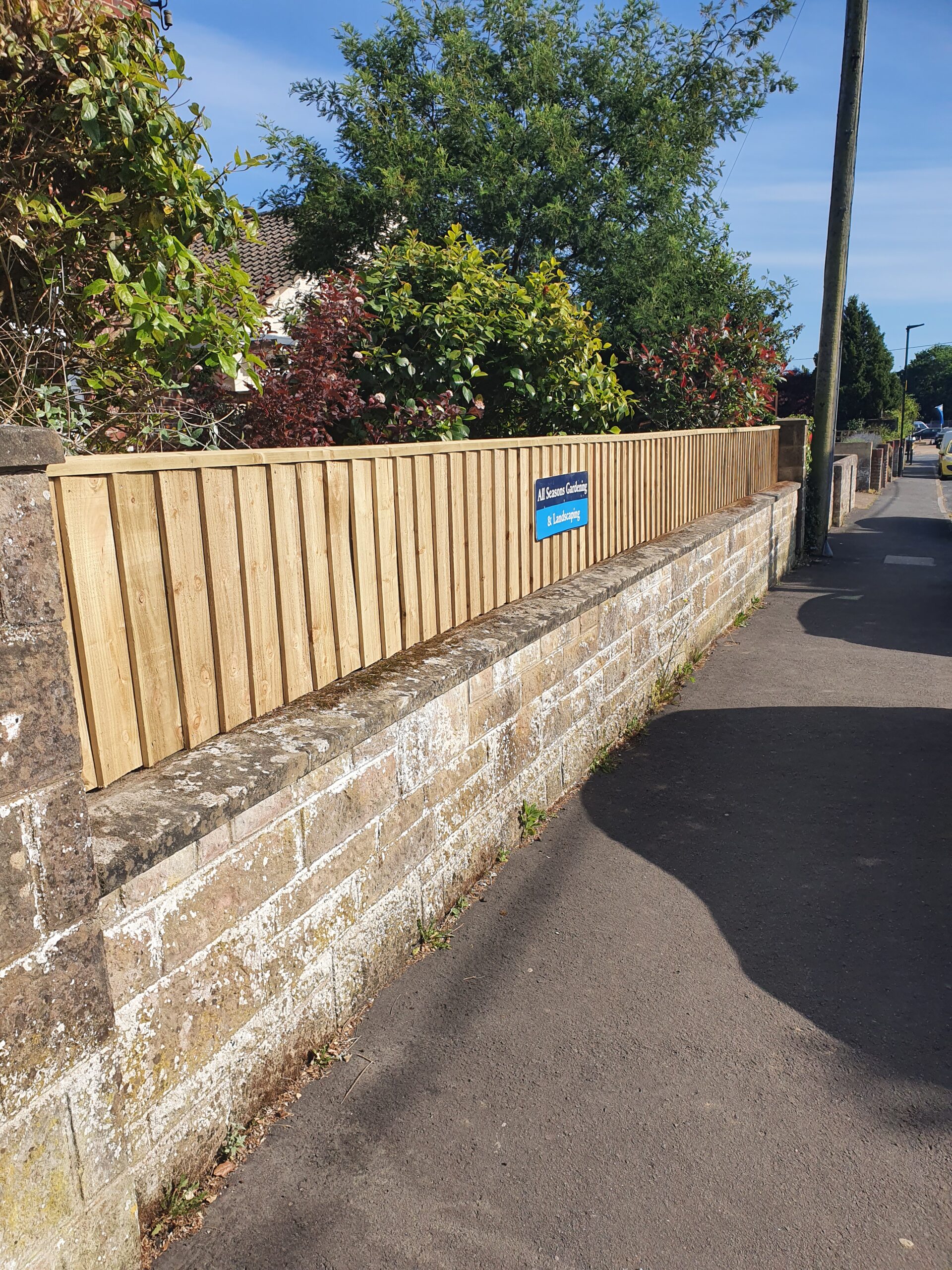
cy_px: 635
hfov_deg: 53.1
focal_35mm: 26
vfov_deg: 67.3
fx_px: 953
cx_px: 476
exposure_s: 1/1748
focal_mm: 4.32
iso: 50
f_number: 2.4
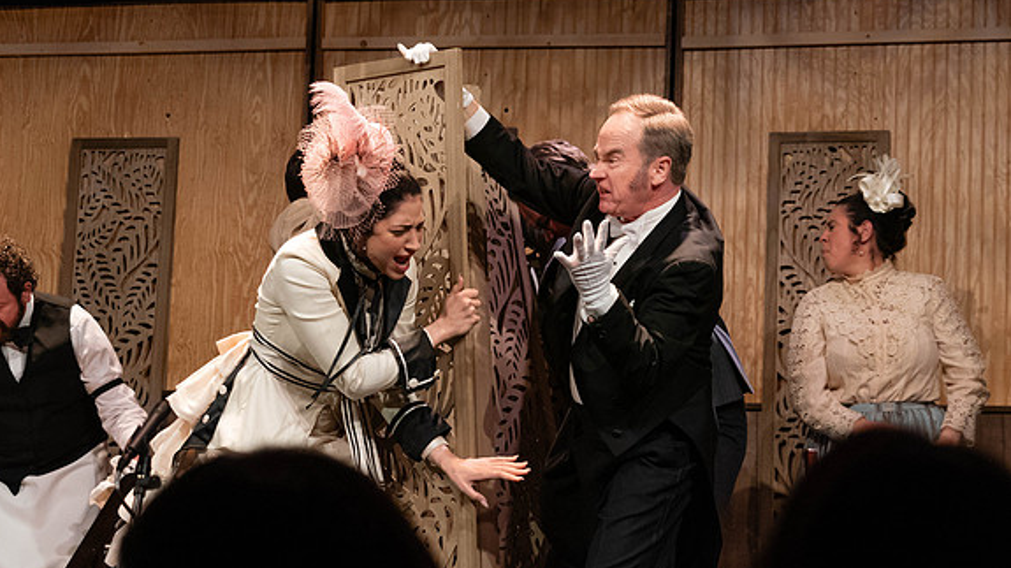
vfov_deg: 14.4
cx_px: 573
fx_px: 2251
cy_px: 322
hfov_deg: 25.3
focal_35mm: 84
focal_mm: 69
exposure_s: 1/400
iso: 4000
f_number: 5
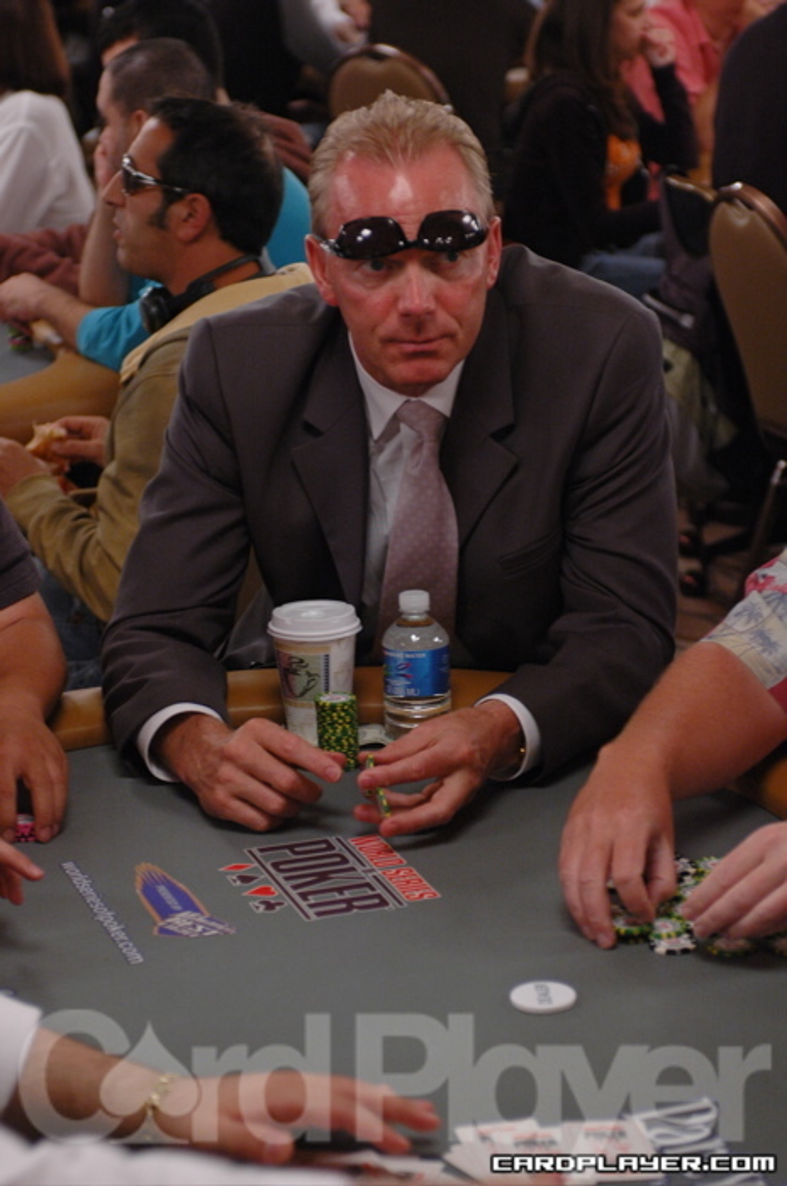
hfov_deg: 15.1
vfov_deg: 22.7
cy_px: 593
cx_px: 394
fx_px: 2960
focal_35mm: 90
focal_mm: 60
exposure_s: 1/80
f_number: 3.5
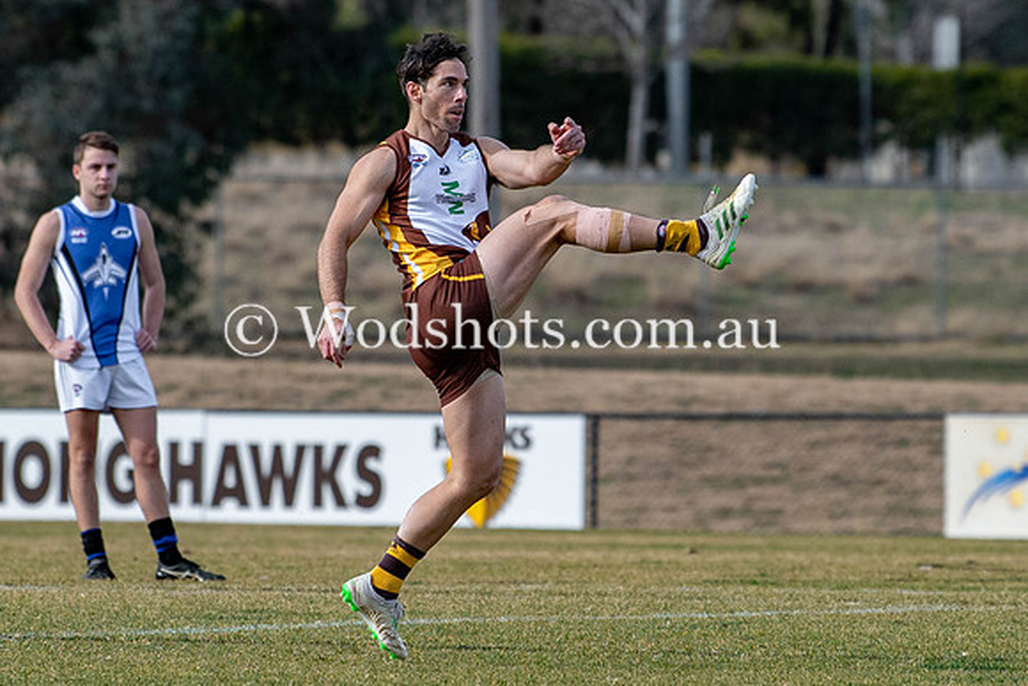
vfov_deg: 1.8
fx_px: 21401
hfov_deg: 2.8
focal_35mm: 749
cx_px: 493
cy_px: 334
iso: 250
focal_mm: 200
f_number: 3.5
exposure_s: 1/1600
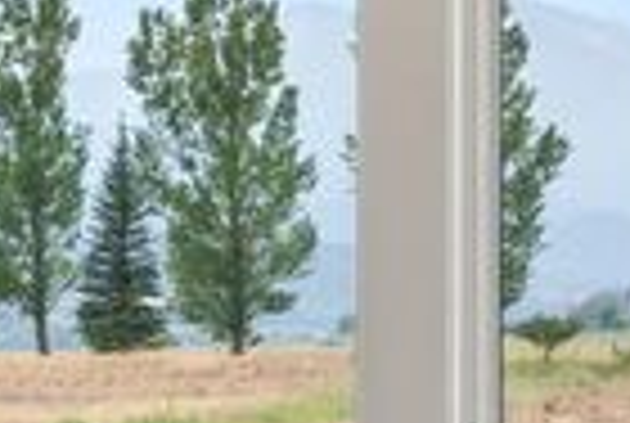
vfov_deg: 11.1
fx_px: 2175
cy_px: 304
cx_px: -248
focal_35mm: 124
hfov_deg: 15.5
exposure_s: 1/60
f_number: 7.1
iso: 500
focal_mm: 17
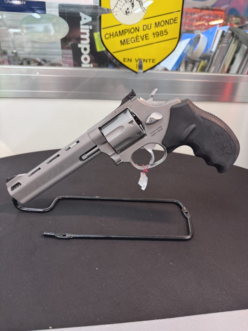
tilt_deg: -24.9
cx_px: 124
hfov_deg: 56.8
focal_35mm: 24
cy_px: 166
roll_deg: -2.6
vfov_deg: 71.6
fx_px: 229
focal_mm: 6.76
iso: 400
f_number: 1.78
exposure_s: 1/50
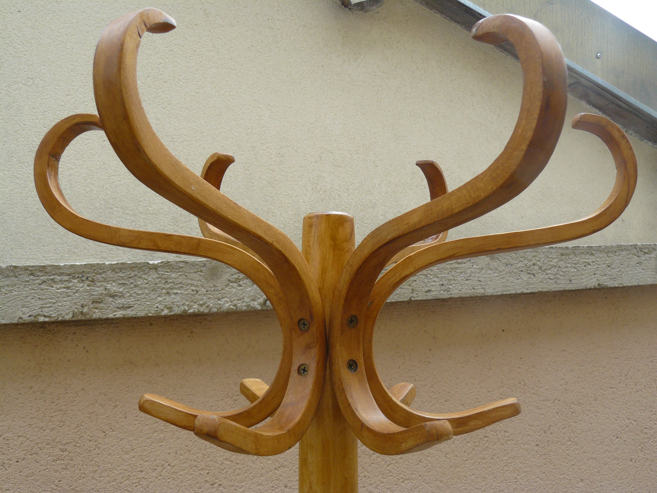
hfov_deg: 51.4
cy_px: 246
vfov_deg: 39.7
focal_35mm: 36
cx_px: 328
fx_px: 683
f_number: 5
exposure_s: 1/200
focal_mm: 6
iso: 100
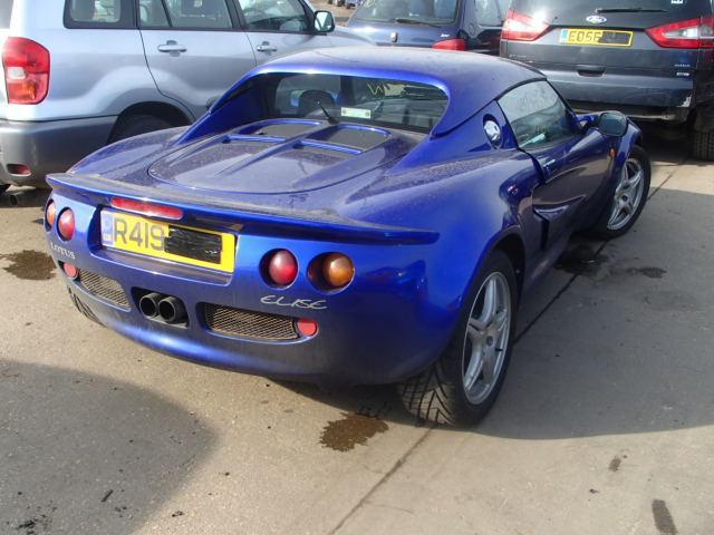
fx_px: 784
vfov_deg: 37.7
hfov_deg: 49.0
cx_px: 357
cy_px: 268
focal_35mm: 38
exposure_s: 1/200
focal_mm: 6.83
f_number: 4.6
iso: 100
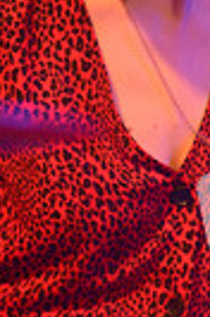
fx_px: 1856
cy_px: 79
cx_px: 103
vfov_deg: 9.8
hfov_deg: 6.5
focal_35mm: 211
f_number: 2.8
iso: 8063
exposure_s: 1/200
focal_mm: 70
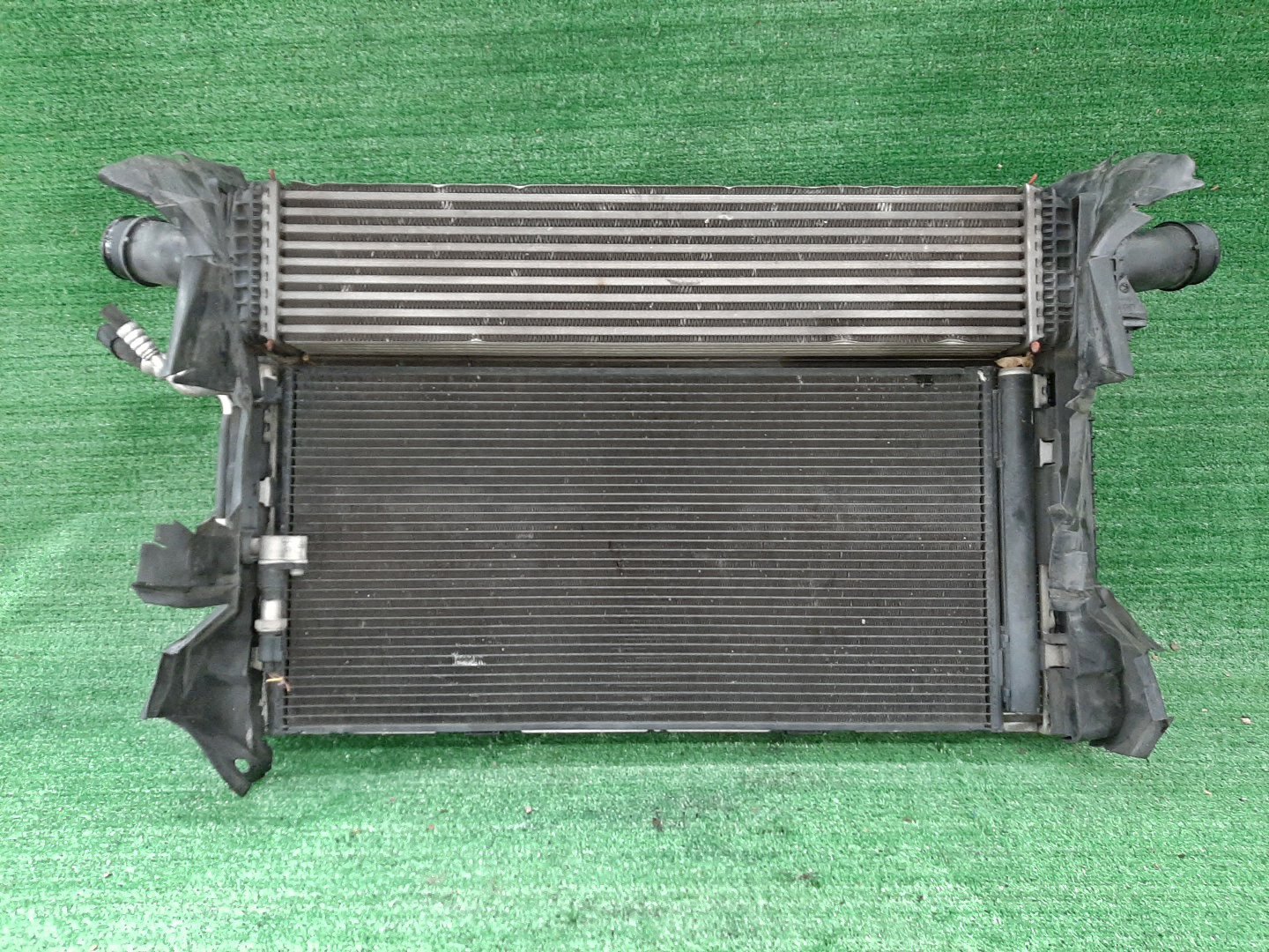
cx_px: 634
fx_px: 953
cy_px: 476
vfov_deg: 53.1
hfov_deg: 67.3
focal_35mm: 26
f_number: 1.7
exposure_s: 1/25
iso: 291
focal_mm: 3.93
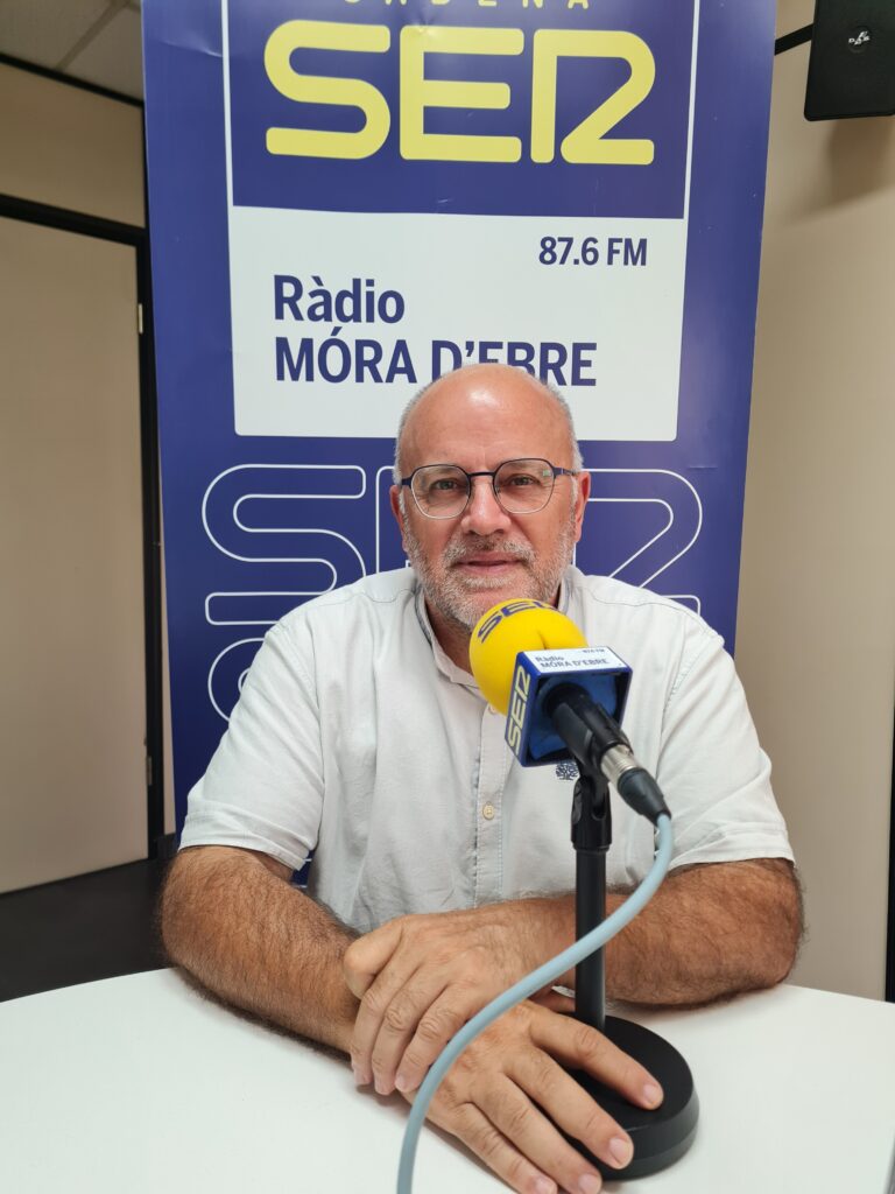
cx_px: 448
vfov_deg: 67.3
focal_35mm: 26
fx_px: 896
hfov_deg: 53.1
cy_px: 597
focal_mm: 5.4
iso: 160
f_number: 1.8
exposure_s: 1/100
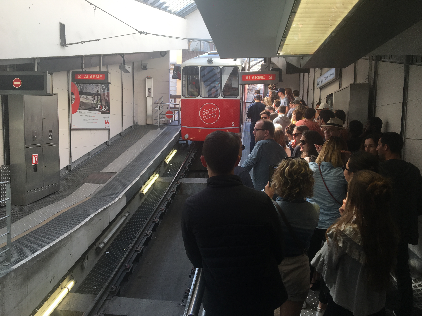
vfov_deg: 48.2
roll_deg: -0.5
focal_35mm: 29
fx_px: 354
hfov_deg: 61.7
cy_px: 158
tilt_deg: -4.9
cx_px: 211
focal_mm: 4.15
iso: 25
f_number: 2.2
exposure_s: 1/109
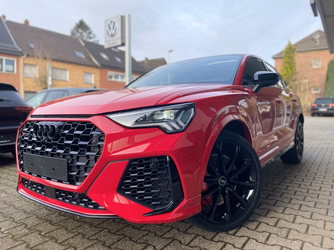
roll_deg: -0.8
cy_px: 125
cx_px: 167
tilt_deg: -3.3
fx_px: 251
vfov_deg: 53.1
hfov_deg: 67.3
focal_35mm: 26
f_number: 1.6
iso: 50
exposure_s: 1/686
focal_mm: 4.2
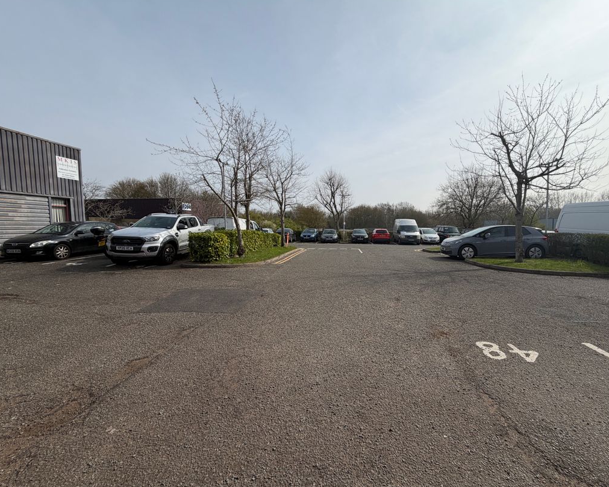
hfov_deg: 96.6
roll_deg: +1.9
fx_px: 270
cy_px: 243
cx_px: 331
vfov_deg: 84.0
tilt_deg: -3.9
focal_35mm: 15
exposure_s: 1/1259
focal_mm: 2.22
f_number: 2.2
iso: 20
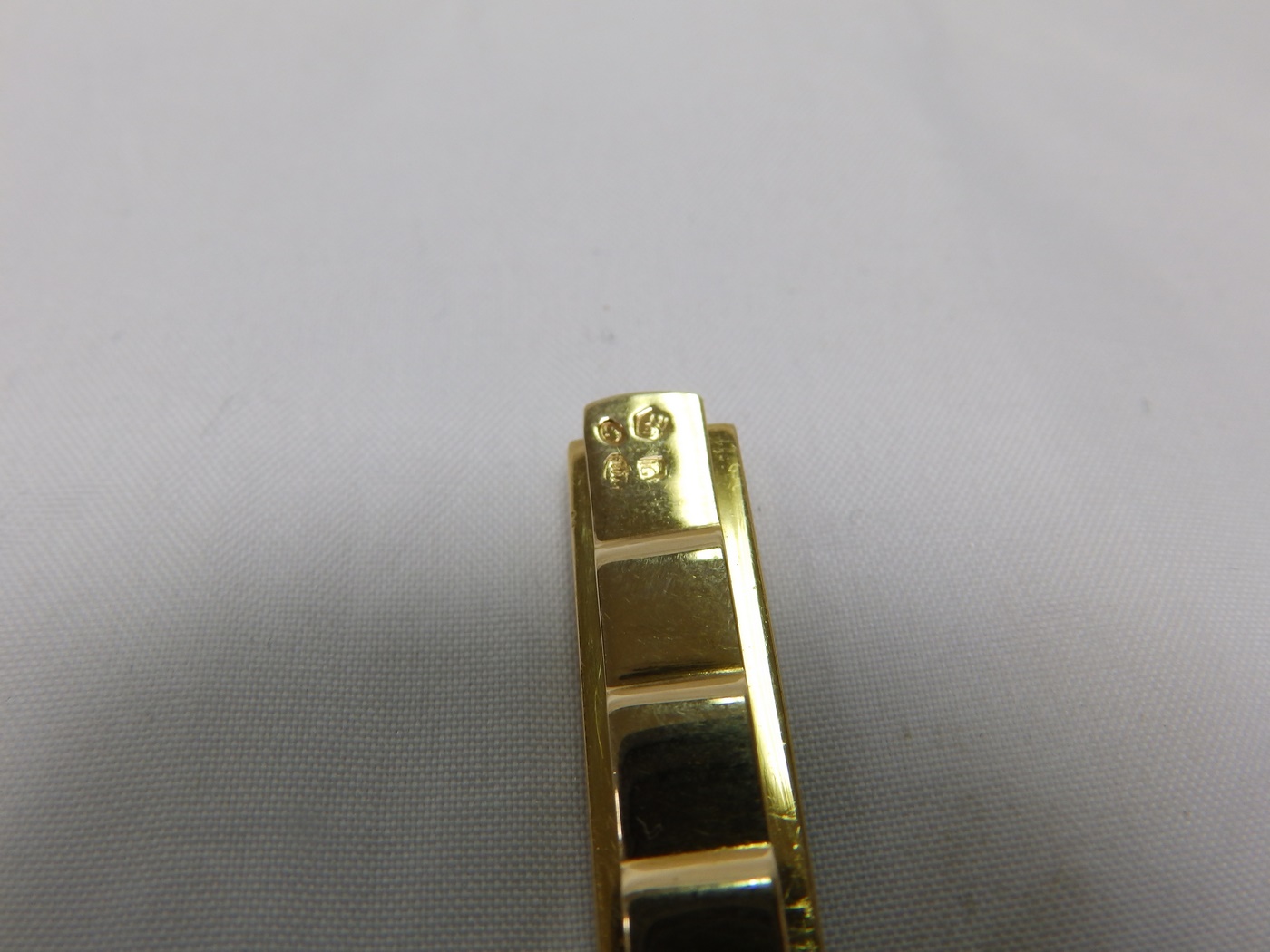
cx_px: 635
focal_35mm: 32
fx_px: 1174
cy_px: 476
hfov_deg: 56.8
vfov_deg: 44.2
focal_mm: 5.7
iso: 125
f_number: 3.7
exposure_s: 1/30
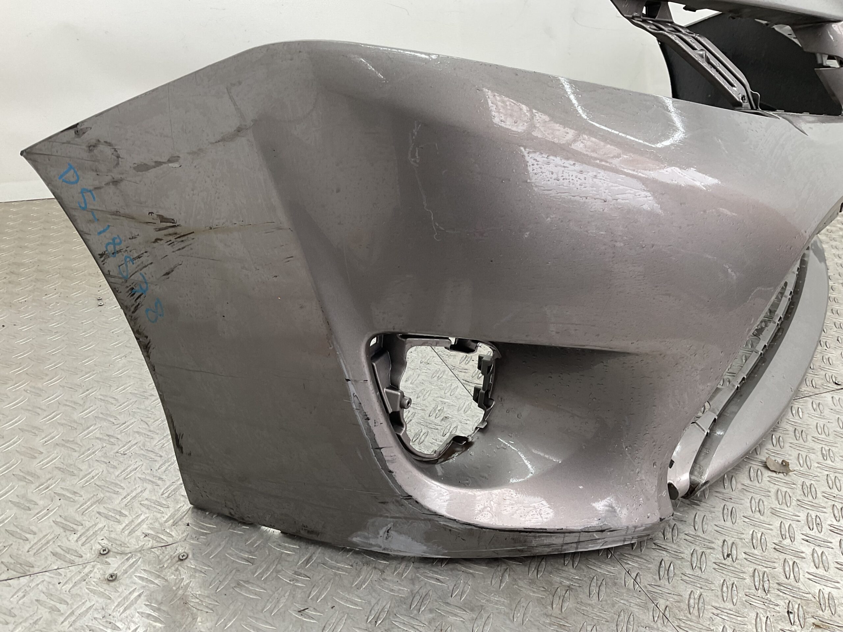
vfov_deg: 48.2
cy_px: 316
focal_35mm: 29
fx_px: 706
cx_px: 422
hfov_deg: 61.7
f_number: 1.8
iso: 40
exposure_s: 1/100
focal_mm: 3
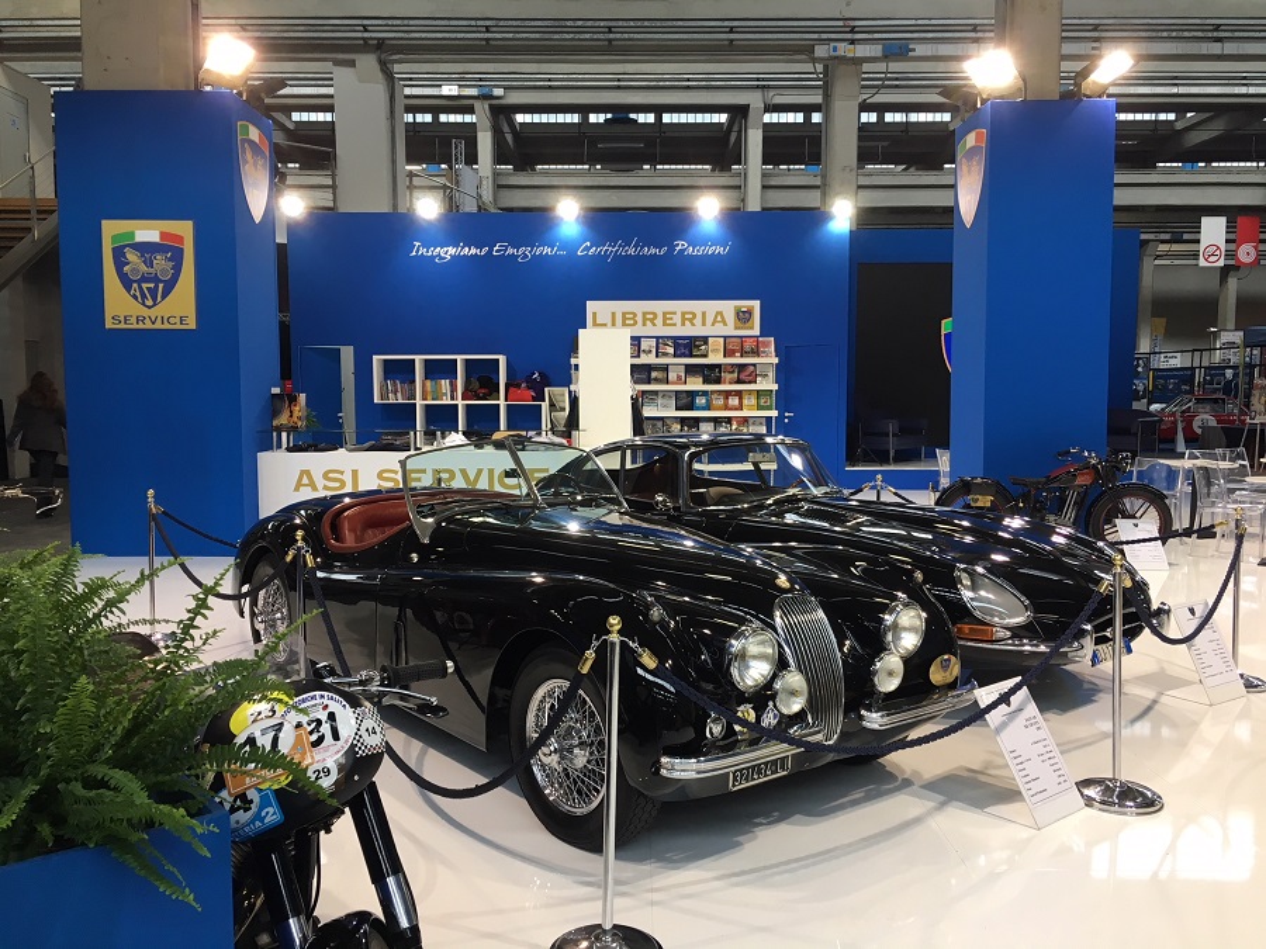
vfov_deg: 48.2
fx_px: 1061
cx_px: 633
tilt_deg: -3.9
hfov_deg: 61.7
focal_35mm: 29
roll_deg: +0.1
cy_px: 474
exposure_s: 1/33
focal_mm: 4.15
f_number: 2.2
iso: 32
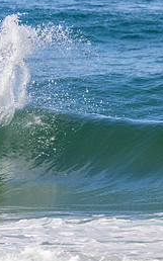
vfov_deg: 1.1
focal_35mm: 1836
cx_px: -125
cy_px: 83
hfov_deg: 0.7
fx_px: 13064
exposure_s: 1/2000
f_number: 11
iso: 1600
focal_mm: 800
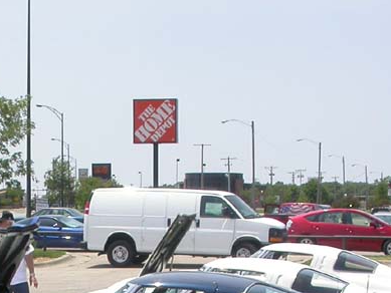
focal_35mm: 100
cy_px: 383
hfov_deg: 19.4
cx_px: 66
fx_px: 1130
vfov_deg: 14.2
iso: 100
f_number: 7.5
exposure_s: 1/299
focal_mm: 7.85
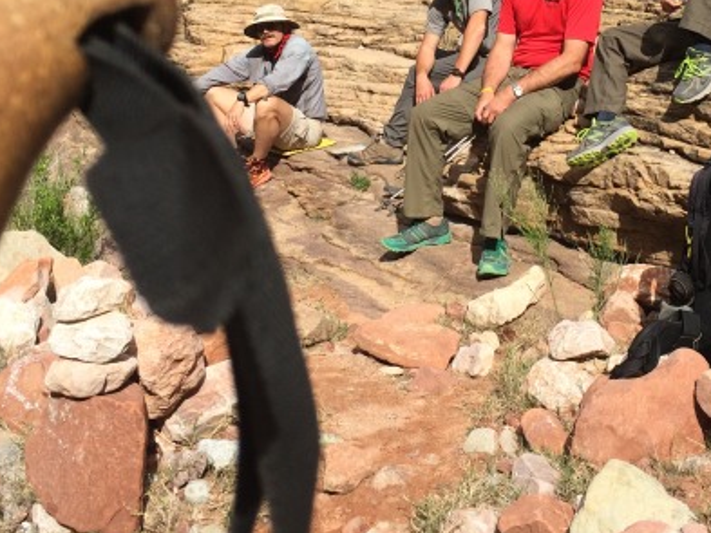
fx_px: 1212
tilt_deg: -7.2
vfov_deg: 24.1
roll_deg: -0.1
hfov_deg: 32.3
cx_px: 492
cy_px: 42
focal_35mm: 59
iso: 32
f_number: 2.2
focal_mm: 4.15
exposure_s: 1/2160
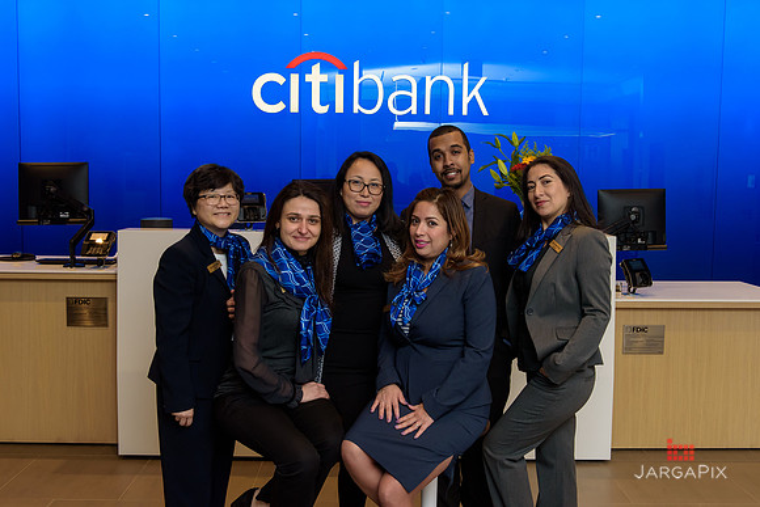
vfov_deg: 35.1
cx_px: 380
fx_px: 802
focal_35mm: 38
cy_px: 254
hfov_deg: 50.7
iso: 1600
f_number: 8
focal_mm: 38
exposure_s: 1/125
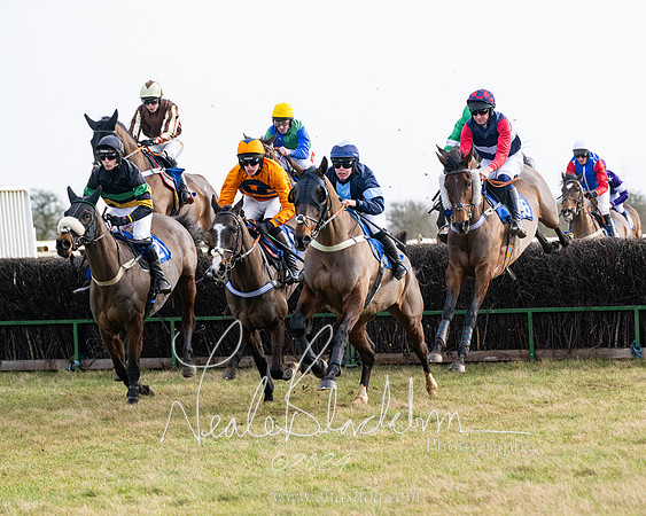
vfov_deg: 8.6
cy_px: 259
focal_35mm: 180
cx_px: 395
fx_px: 3448
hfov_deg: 10.7
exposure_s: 1/2000
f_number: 5
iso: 400
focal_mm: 155
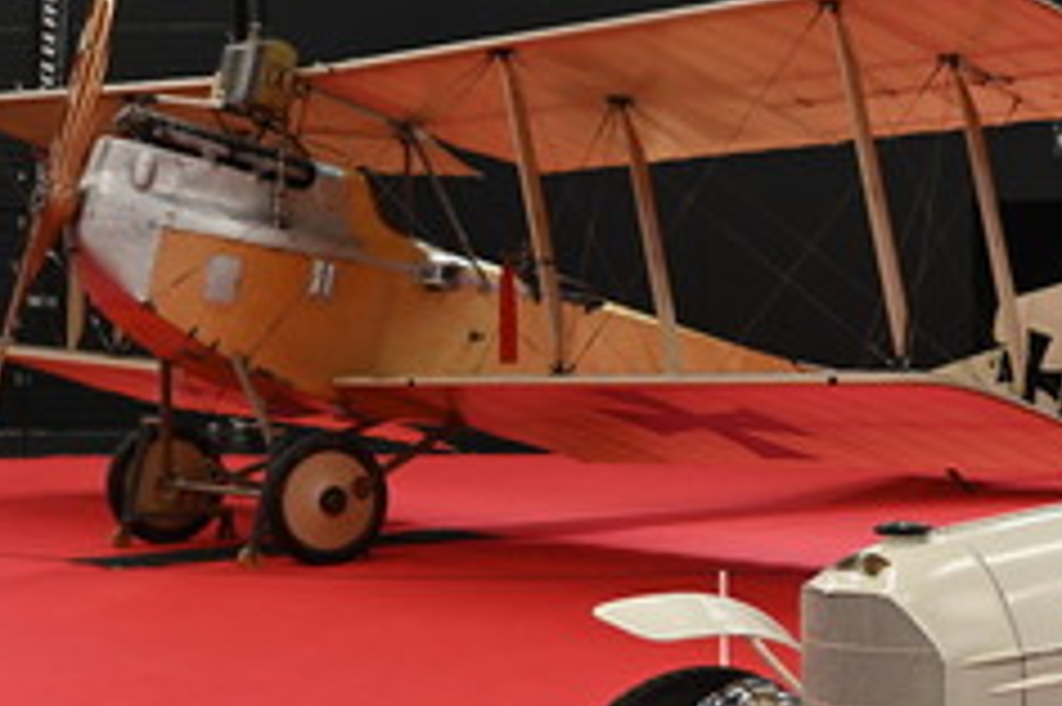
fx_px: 2624
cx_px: 1179
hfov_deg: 21.6
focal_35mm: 89
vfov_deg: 15.3
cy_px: 389
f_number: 5
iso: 1000
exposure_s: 1/100
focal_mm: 35
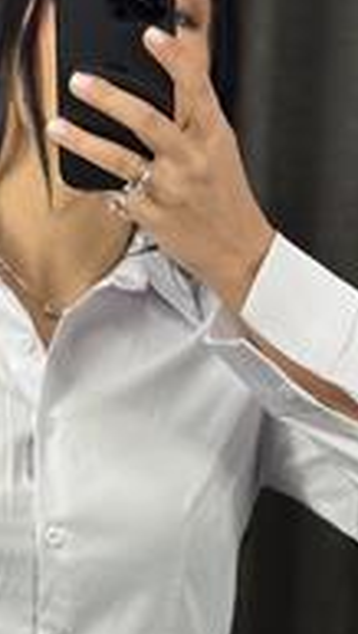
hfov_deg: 10.8
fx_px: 1884
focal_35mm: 112
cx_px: 33
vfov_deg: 18.7
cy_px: 596
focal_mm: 6.86
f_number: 1.78
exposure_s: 1/141
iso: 80
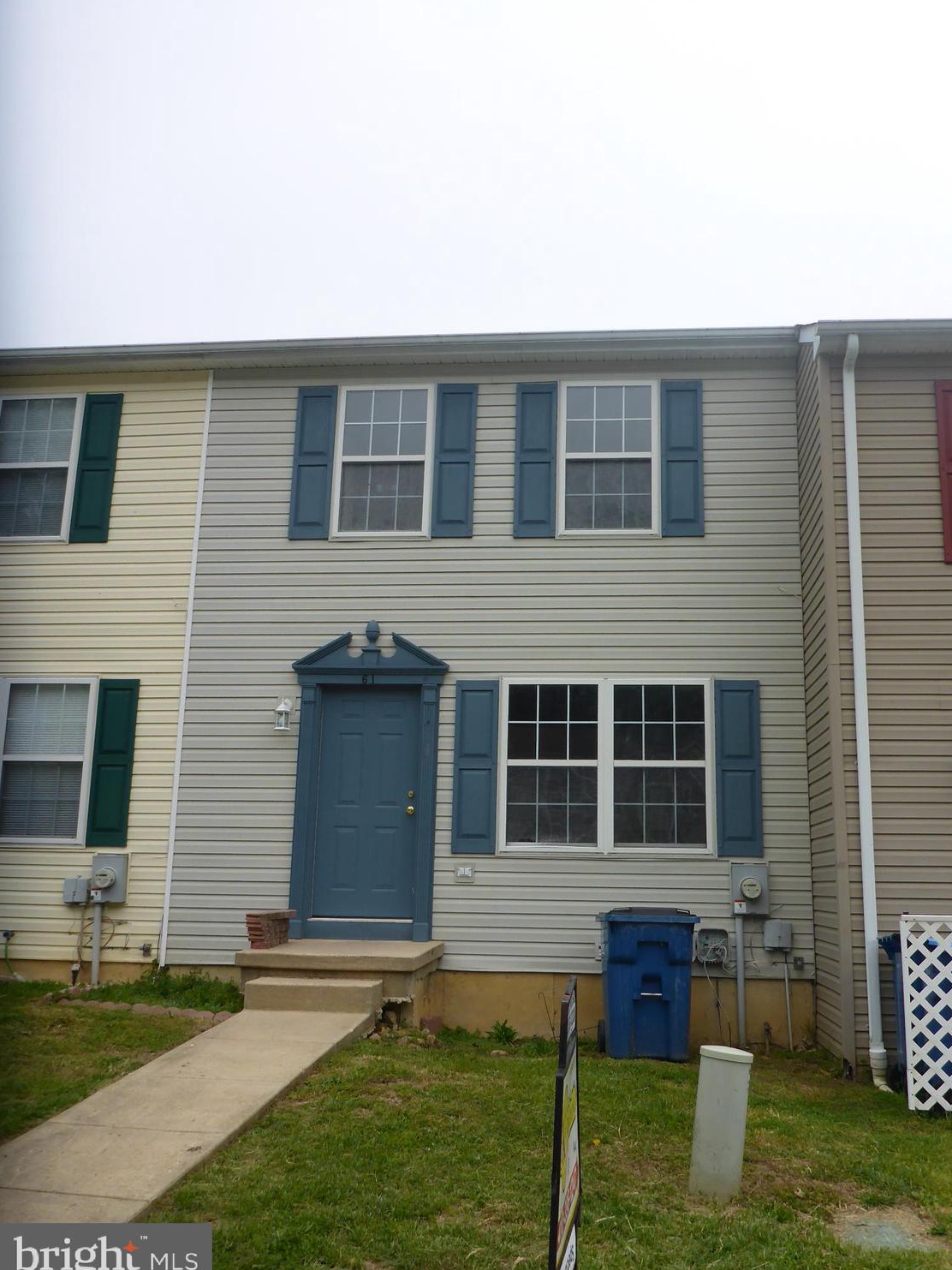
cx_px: 491
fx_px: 1064
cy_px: 635
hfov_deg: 48.2
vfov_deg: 61.7
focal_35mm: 29
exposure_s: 1/400
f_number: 3.3
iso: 100
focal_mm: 4.9
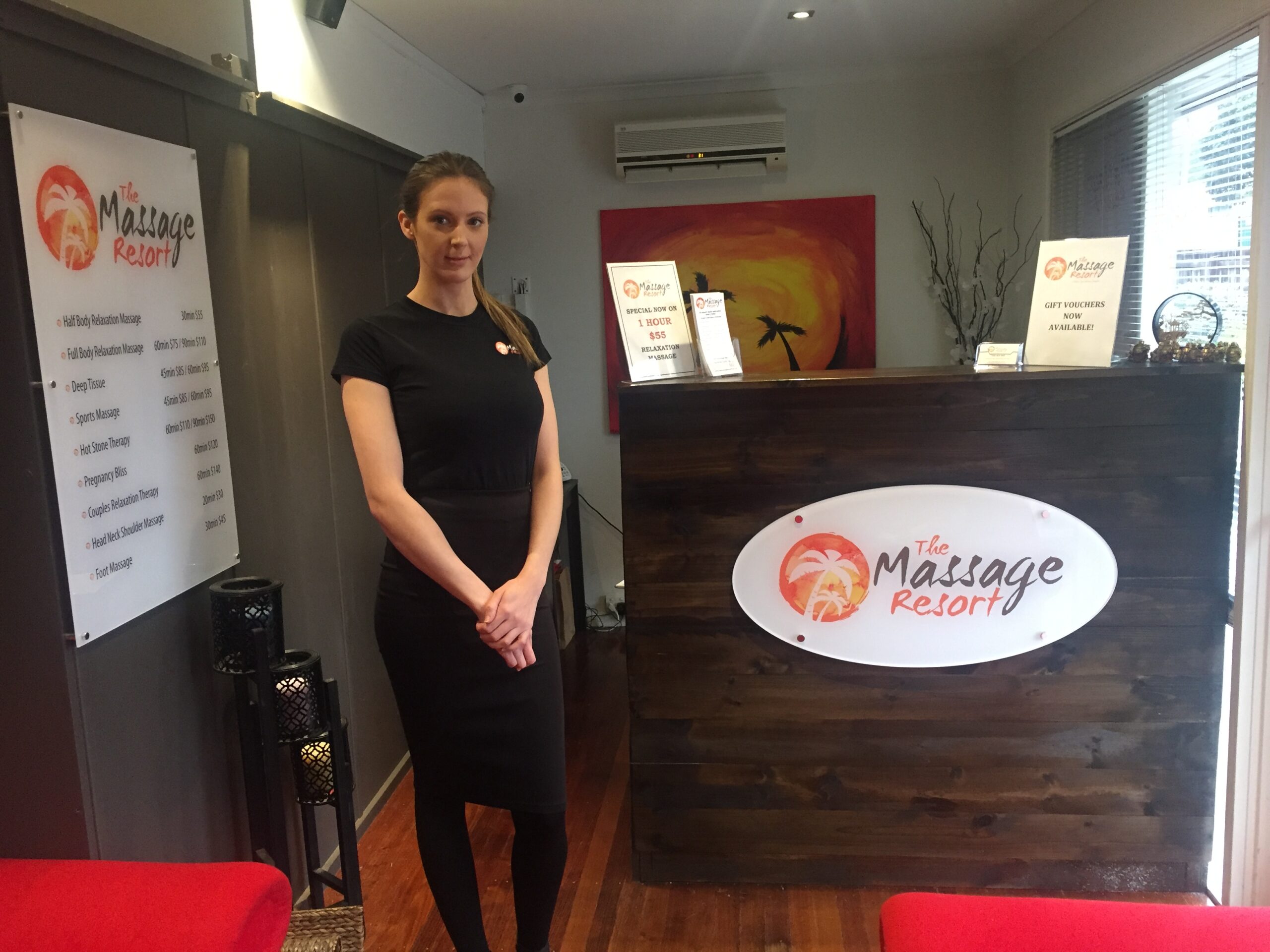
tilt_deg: -8.5
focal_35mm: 29
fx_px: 1064
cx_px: 635
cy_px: 476
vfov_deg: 48.2
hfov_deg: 61.7
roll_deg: +2.2
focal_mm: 4.15
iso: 200
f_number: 2.2
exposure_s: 1/33
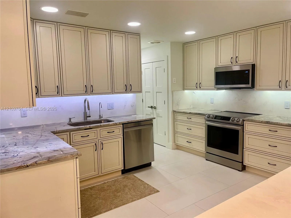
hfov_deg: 69.4
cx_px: 146
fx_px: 210
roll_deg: +1.6
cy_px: 109
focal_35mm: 25
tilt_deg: -7.3
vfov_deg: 54.9
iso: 80
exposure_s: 1/60
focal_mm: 5.1
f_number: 1.6
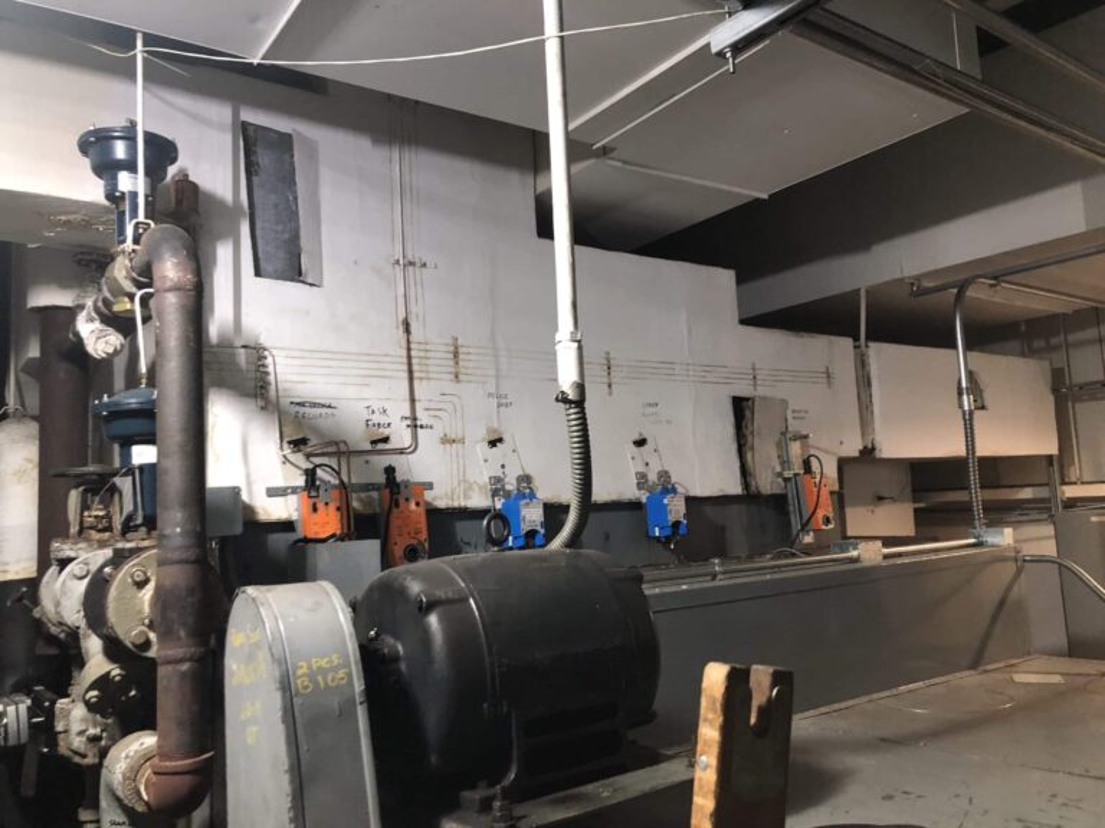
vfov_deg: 49.7
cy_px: 414
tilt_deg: +6.4
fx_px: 894
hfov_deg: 63.4
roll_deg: +2.1
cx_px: 552
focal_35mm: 28
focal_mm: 3.99
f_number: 1.8
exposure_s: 1/15
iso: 64
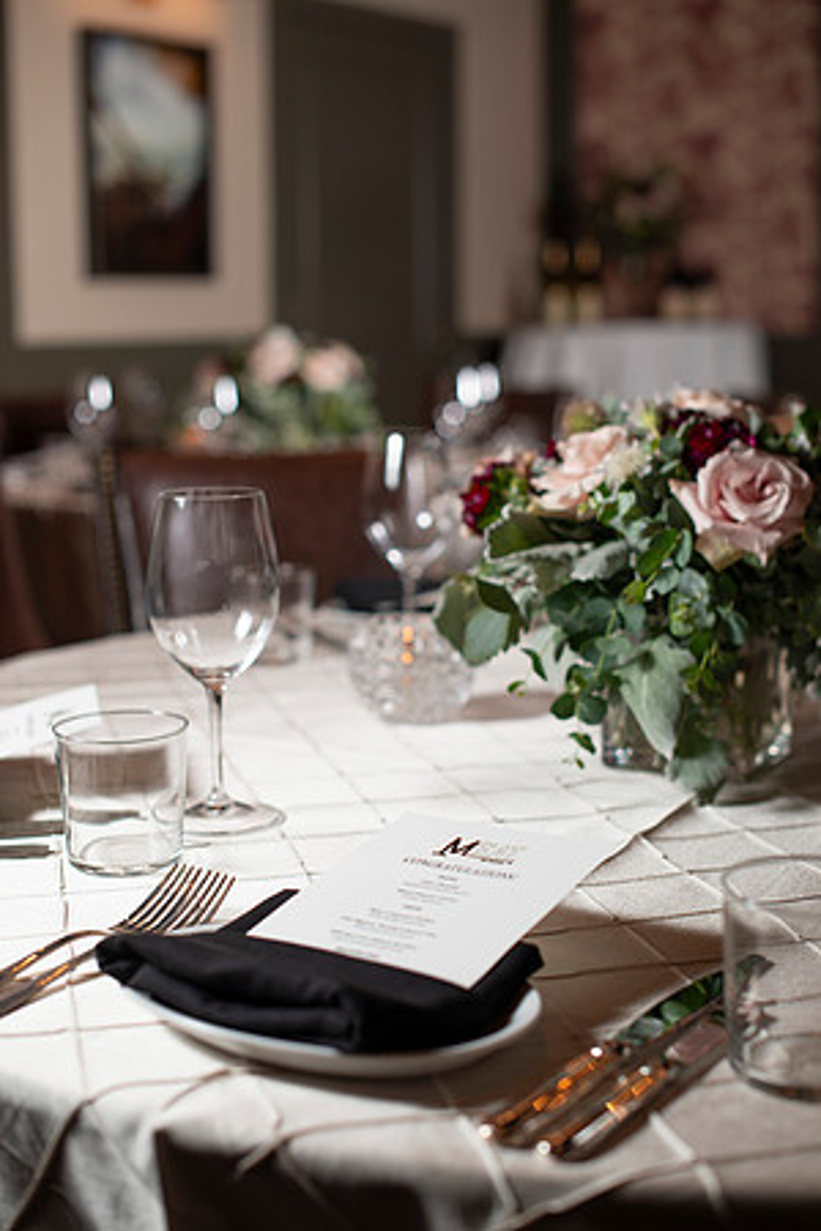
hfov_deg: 27.0
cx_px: 410
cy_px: 616
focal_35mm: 50
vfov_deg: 39.6
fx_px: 1710
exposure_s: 1/250
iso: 200
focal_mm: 50
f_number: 2.8
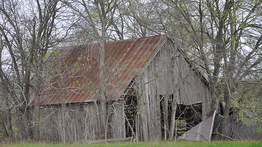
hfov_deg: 17.0
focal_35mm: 126
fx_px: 875
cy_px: 87
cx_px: 131
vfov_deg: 9.6
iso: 320
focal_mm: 80
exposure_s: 1/125
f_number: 5.6
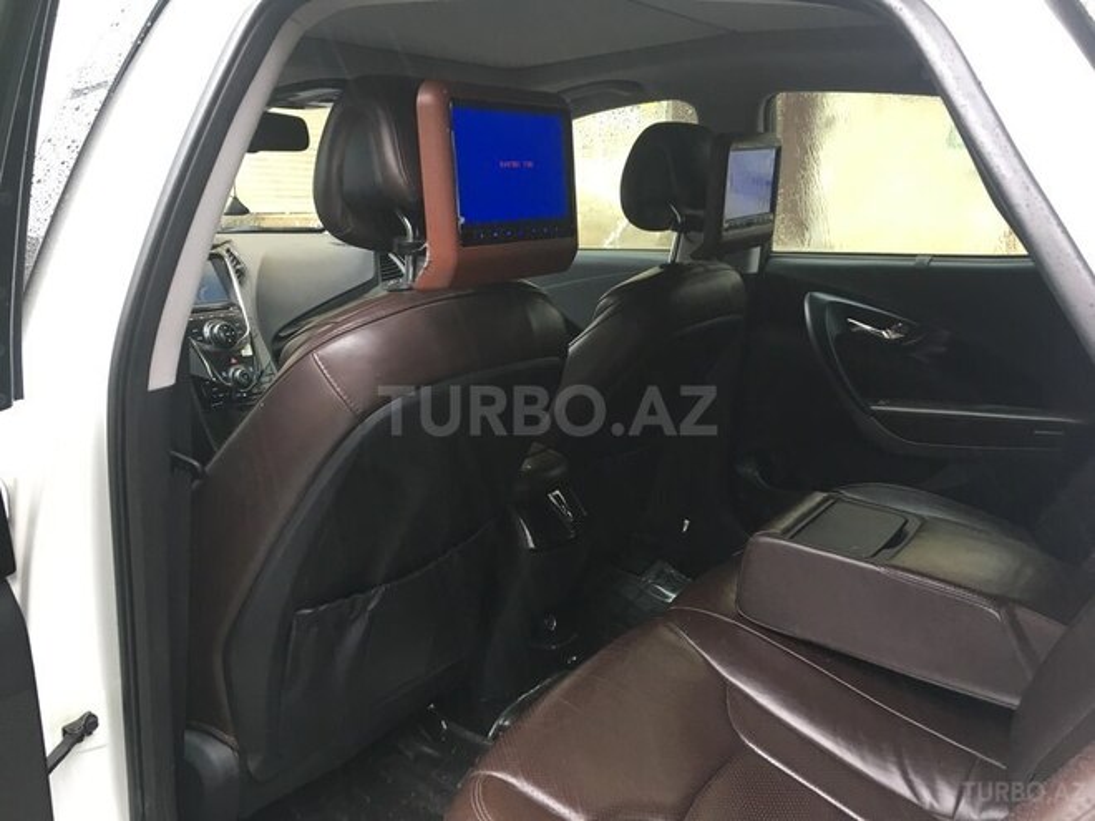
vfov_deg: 48.2
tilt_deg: -14.9
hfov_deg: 61.7
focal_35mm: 29
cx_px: 548
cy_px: 410
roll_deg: +0.1
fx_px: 917
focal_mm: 4.15
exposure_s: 1/33
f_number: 2.2
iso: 80
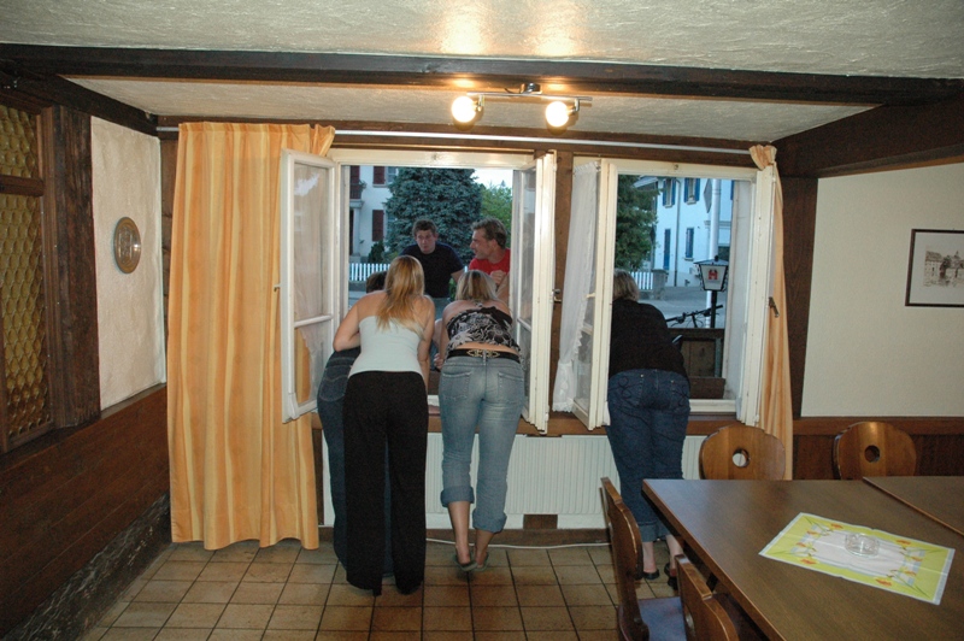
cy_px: 320
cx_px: 482
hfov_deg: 67.4
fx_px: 722
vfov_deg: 47.9
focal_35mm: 27
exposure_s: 1/60
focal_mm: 18
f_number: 5
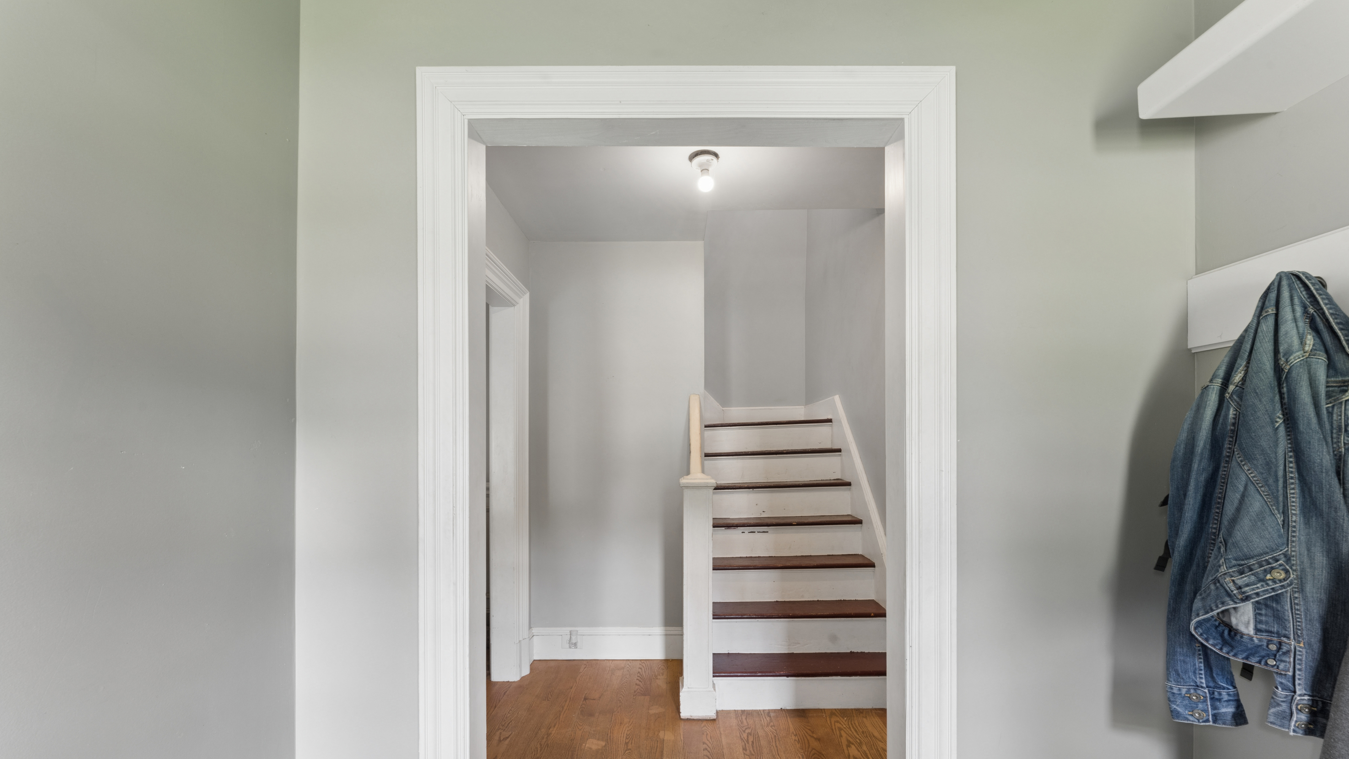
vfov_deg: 70.0
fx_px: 537
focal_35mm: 15
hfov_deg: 103.0
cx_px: 682
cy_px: 442
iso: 400
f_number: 13
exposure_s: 1/2.5
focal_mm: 14
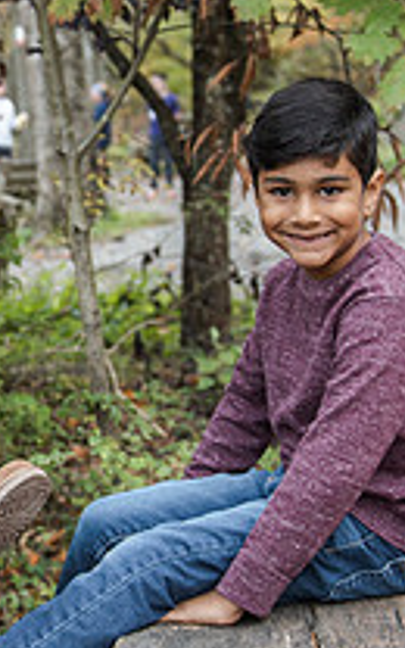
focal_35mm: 91
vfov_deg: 22.8
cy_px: 288
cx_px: -187
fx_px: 1607
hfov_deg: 13.6
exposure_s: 1/125
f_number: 2.8
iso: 640
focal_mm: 32
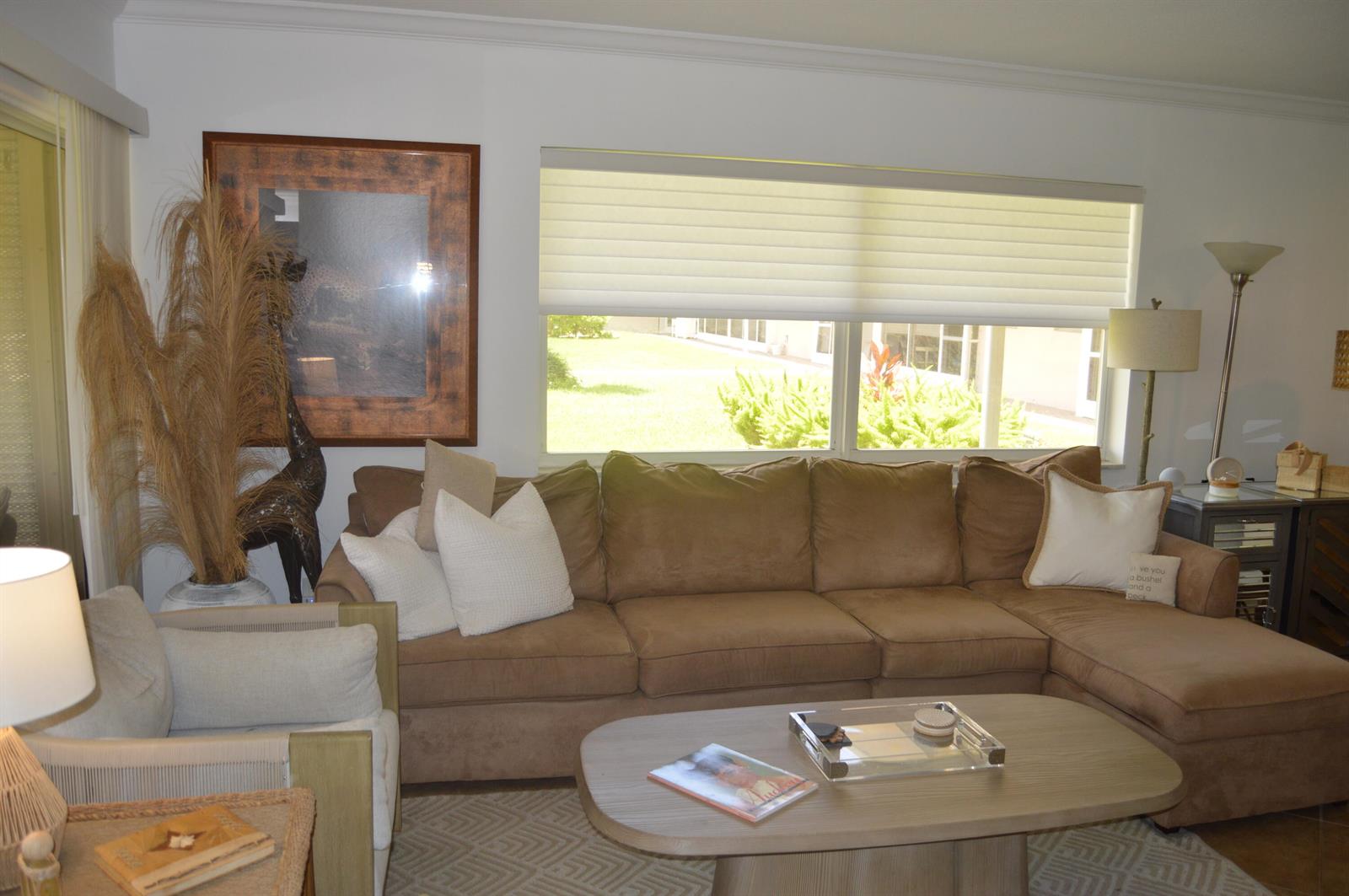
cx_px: 674
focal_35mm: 27
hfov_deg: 67.4
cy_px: 448
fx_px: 1011
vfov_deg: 47.8
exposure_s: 1/100
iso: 400
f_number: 4
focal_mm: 18
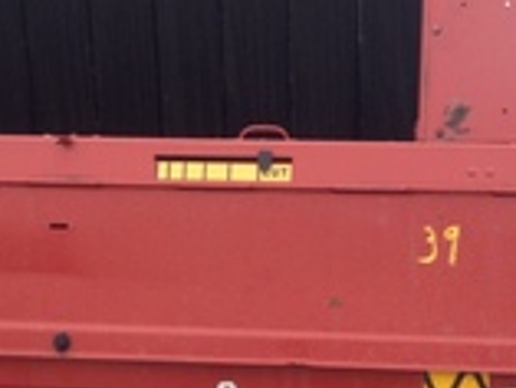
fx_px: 1805
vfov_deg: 12.1
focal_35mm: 121
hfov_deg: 16.3
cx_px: 240
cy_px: 378
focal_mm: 4.28
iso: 50
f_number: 2.4
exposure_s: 1/148
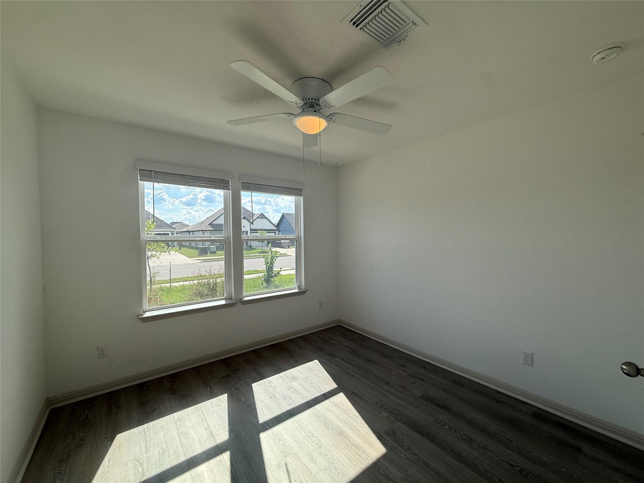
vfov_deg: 85.7
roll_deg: +0.6
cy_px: 242
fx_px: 260
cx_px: 322
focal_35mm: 14
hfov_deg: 102.1
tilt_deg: -1.7
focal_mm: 2.22
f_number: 2.2
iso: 50
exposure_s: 1/658
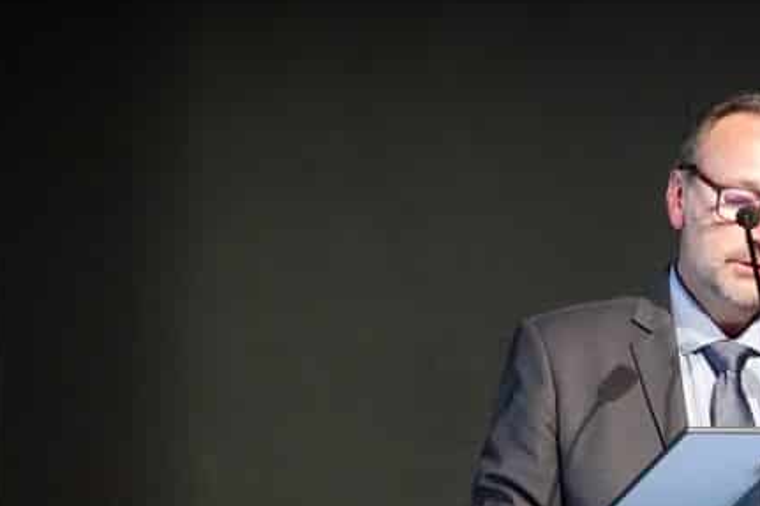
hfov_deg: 5.2
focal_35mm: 399
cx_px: 749
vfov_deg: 3.4
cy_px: 466
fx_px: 8420
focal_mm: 73.3
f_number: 2.8
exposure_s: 1/50
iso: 3200
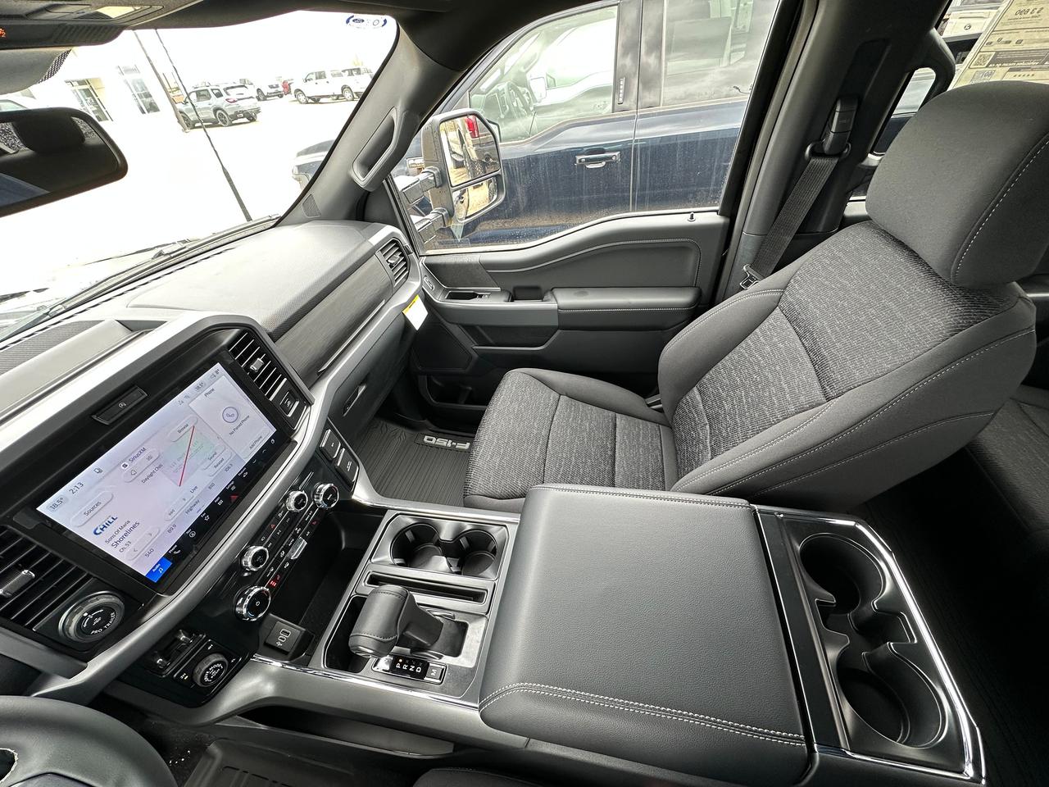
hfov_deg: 102.1
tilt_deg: -40.0
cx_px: 524
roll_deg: +7.9
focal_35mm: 14
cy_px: 394
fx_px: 424
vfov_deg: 85.7
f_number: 2.2
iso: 100
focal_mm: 2.22
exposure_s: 1/99
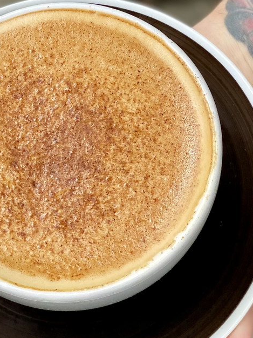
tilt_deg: -72.5
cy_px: 109
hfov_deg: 11.1
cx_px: 146
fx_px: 1297
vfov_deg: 14.8
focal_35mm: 133
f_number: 2
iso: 20
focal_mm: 6
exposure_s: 1/799
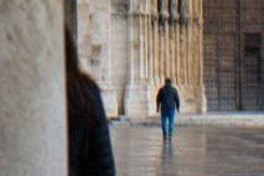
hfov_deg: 10.9
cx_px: 232
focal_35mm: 188
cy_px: -74
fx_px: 1379
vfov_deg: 7.2
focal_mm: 40
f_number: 11
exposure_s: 1/100
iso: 200
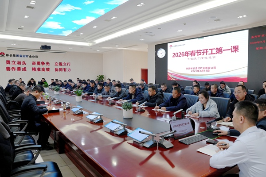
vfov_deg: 53.1
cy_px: 88
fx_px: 177
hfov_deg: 73.7
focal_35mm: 24
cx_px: 133
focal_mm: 24
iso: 500
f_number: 4
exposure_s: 1/160
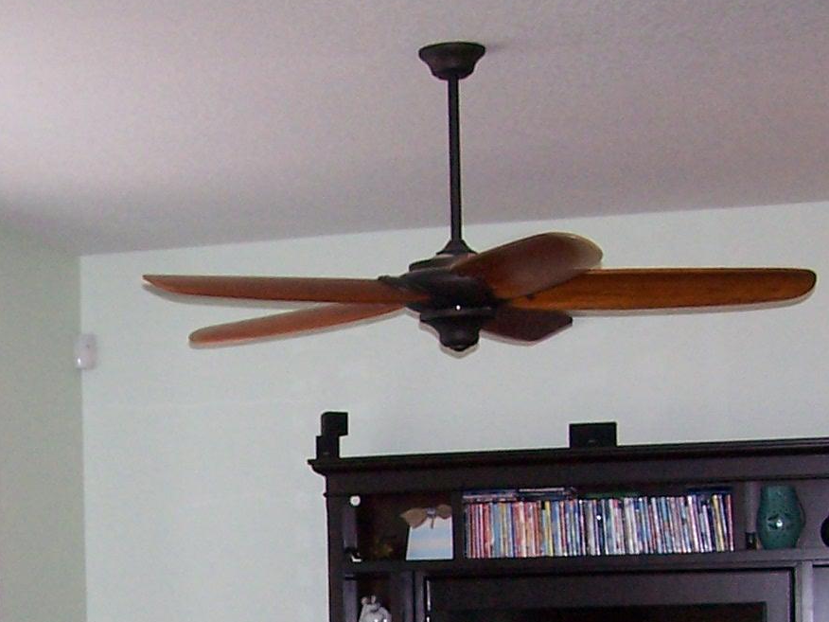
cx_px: 164
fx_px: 2395
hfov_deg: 19.4
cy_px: 720
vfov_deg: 14.4
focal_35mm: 100
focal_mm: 6.3
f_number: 2.8
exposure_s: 1/60
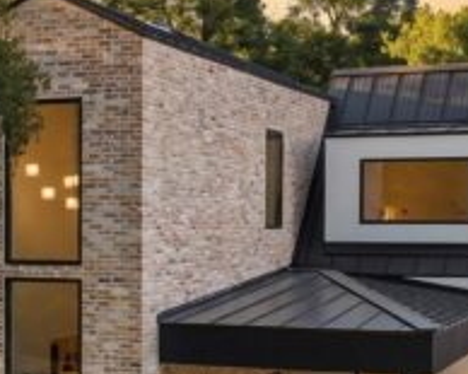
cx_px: 109
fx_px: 865
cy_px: 367
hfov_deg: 29.7
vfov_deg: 23.5
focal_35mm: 62
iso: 250
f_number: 7.1
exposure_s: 1/3
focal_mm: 21.5
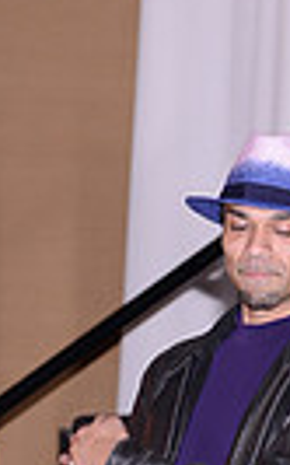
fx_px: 7887
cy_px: 906
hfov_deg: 2.1
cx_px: 292
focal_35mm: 623
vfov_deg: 3.4
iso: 800
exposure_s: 1/250
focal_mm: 140
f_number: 7.1
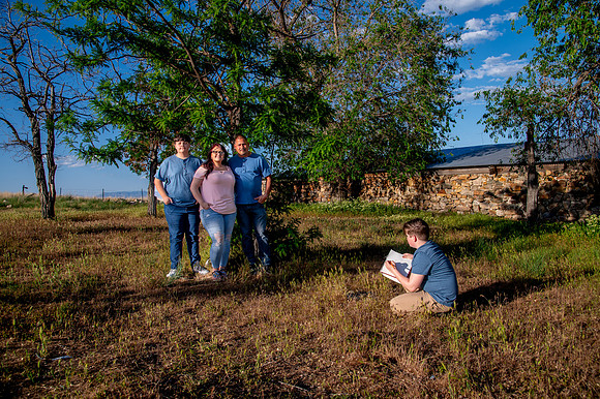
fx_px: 466
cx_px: 300
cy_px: 200
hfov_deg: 65.5
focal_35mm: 28
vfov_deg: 46.4
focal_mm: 28
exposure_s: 1/250
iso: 200
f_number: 8
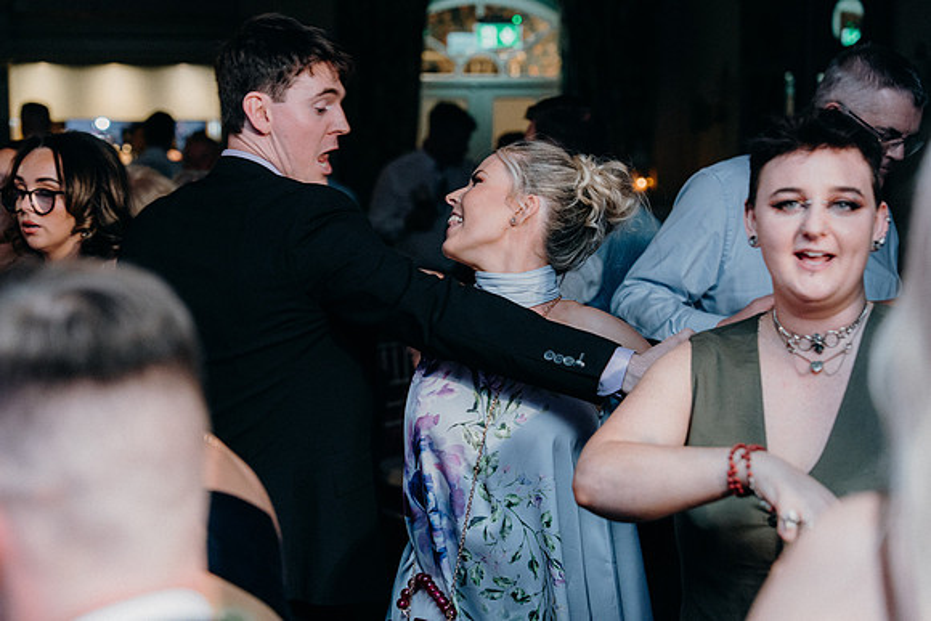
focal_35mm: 66
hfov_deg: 30.5
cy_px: 310
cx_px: 466
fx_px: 1707
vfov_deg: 20.6
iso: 2500
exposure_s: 1/160
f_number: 3.5
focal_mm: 66
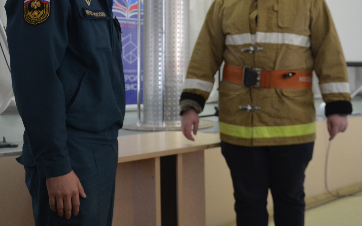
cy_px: 64
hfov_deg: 41.4
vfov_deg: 26.6
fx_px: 474
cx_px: 232
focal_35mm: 48
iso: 400
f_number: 4
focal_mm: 18
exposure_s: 1/60
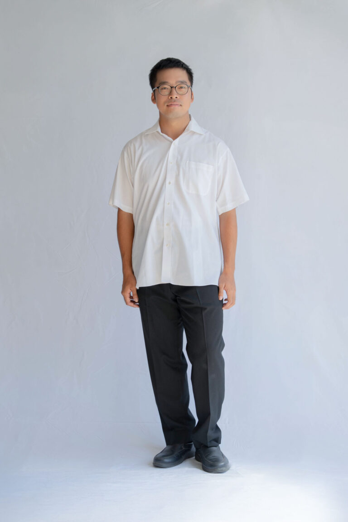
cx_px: 174
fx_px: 1170
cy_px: 261
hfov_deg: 16.9
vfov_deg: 25.1
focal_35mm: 81
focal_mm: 80.7
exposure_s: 1/60
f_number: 7.1
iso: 320
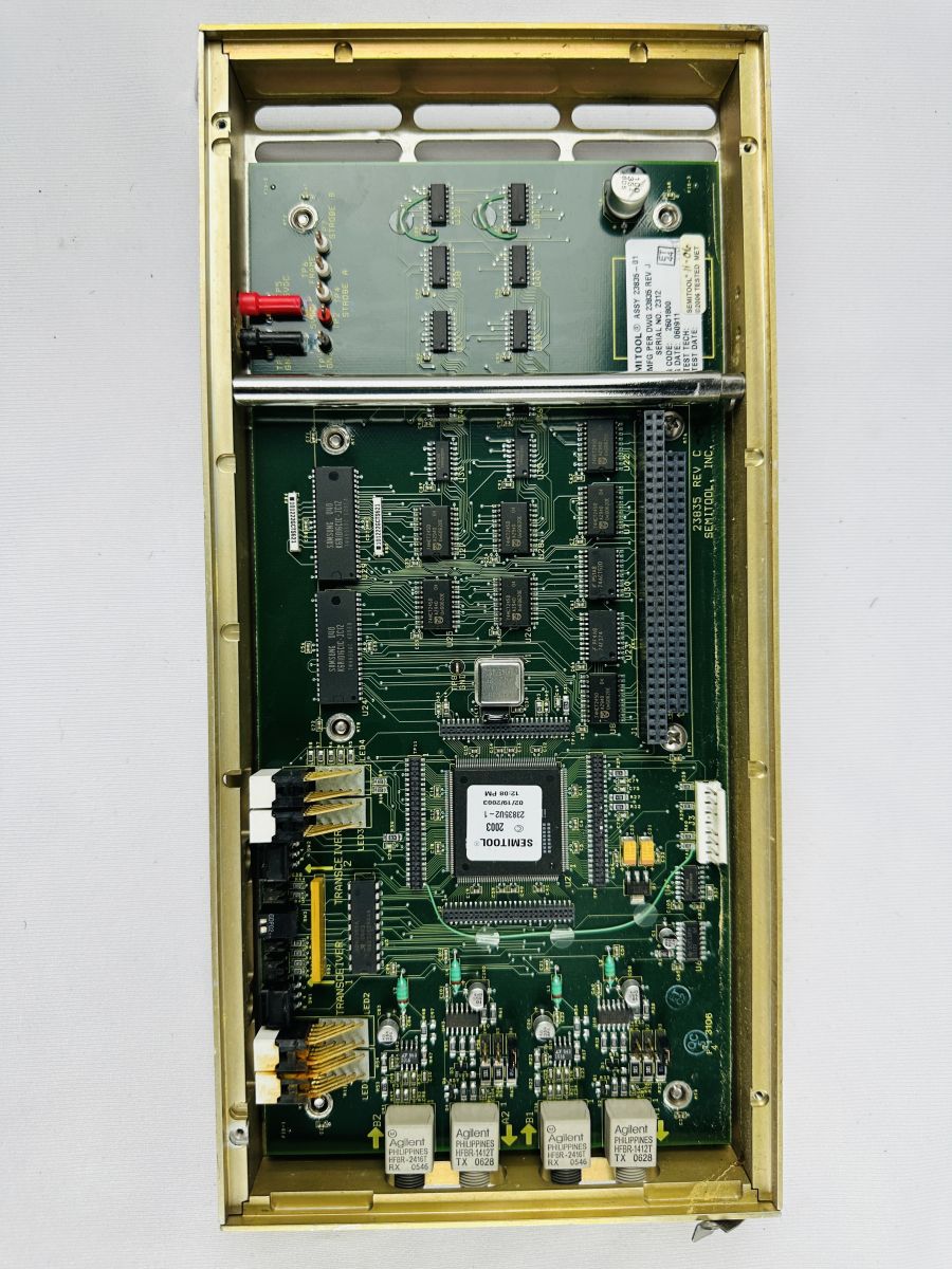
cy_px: 634
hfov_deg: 56.8
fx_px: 880
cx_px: 476
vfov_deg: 71.6
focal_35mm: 24
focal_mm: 6.86
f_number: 1.78
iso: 100
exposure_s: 1/120
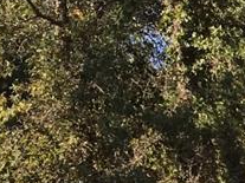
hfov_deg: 8.6
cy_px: 311
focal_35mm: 210
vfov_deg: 6.9
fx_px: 1485
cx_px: 587
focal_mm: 4.15
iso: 25
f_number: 2.2
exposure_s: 1/557
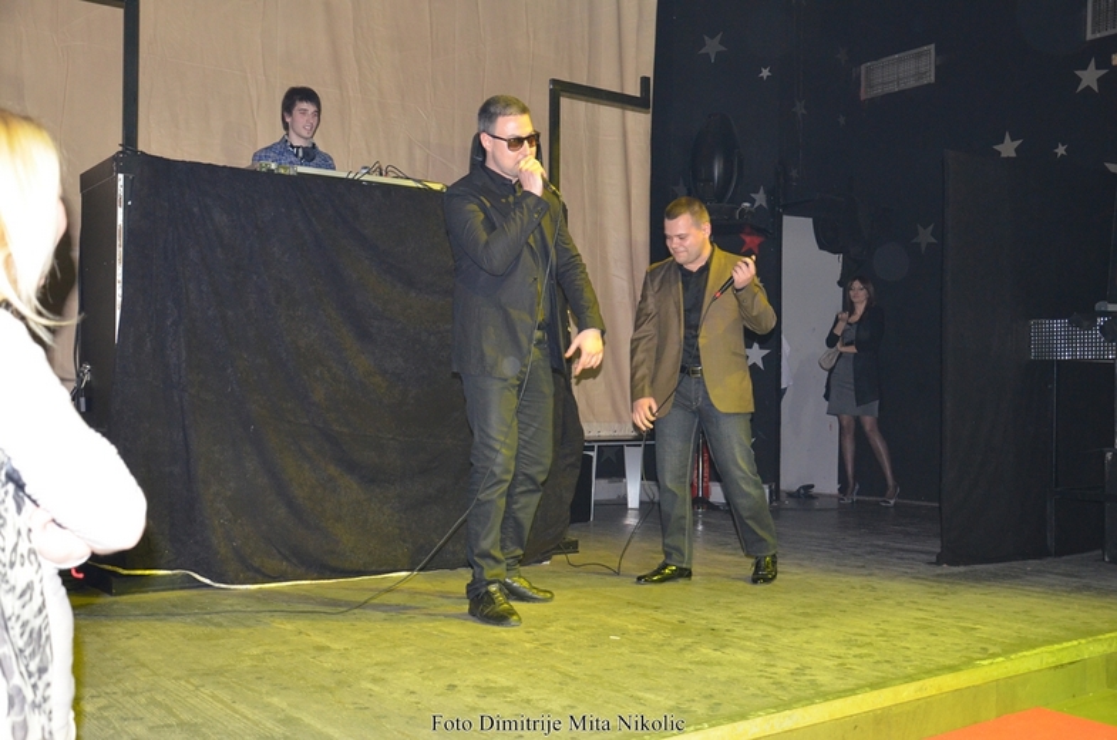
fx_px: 1115
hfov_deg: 53.2
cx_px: 558
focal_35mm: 36
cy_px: 370
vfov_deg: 36.7
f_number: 6.3
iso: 2000
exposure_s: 1/60
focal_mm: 24
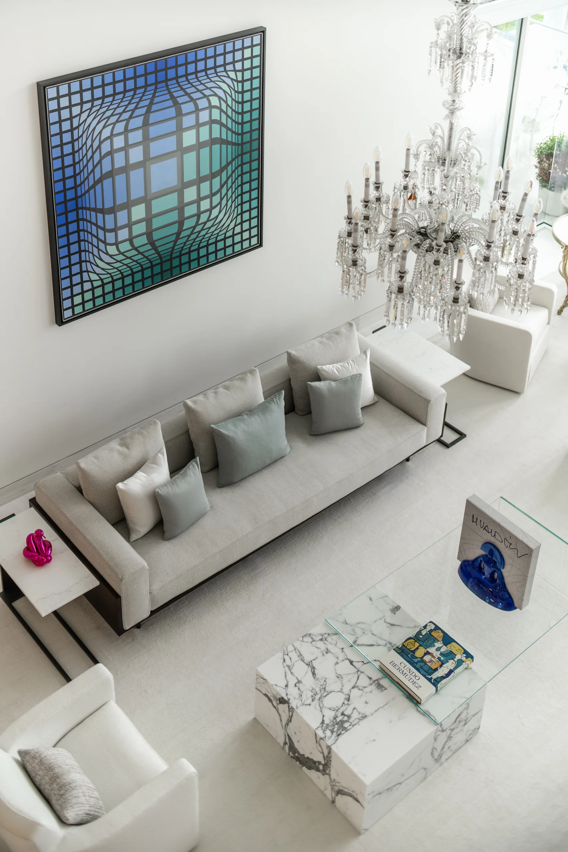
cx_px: 284
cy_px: 426
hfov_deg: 29.9
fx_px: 1065
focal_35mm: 45
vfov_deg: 43.6
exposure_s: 1/50
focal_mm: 45
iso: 500
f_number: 4
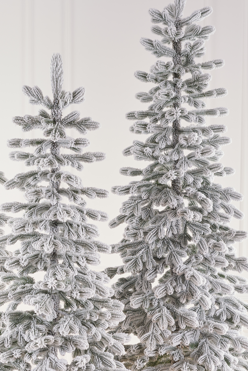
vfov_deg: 15.6
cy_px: 318
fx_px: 1342
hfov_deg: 10.5
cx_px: 31
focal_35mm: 130
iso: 50
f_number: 7.1
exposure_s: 1/160
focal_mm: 50
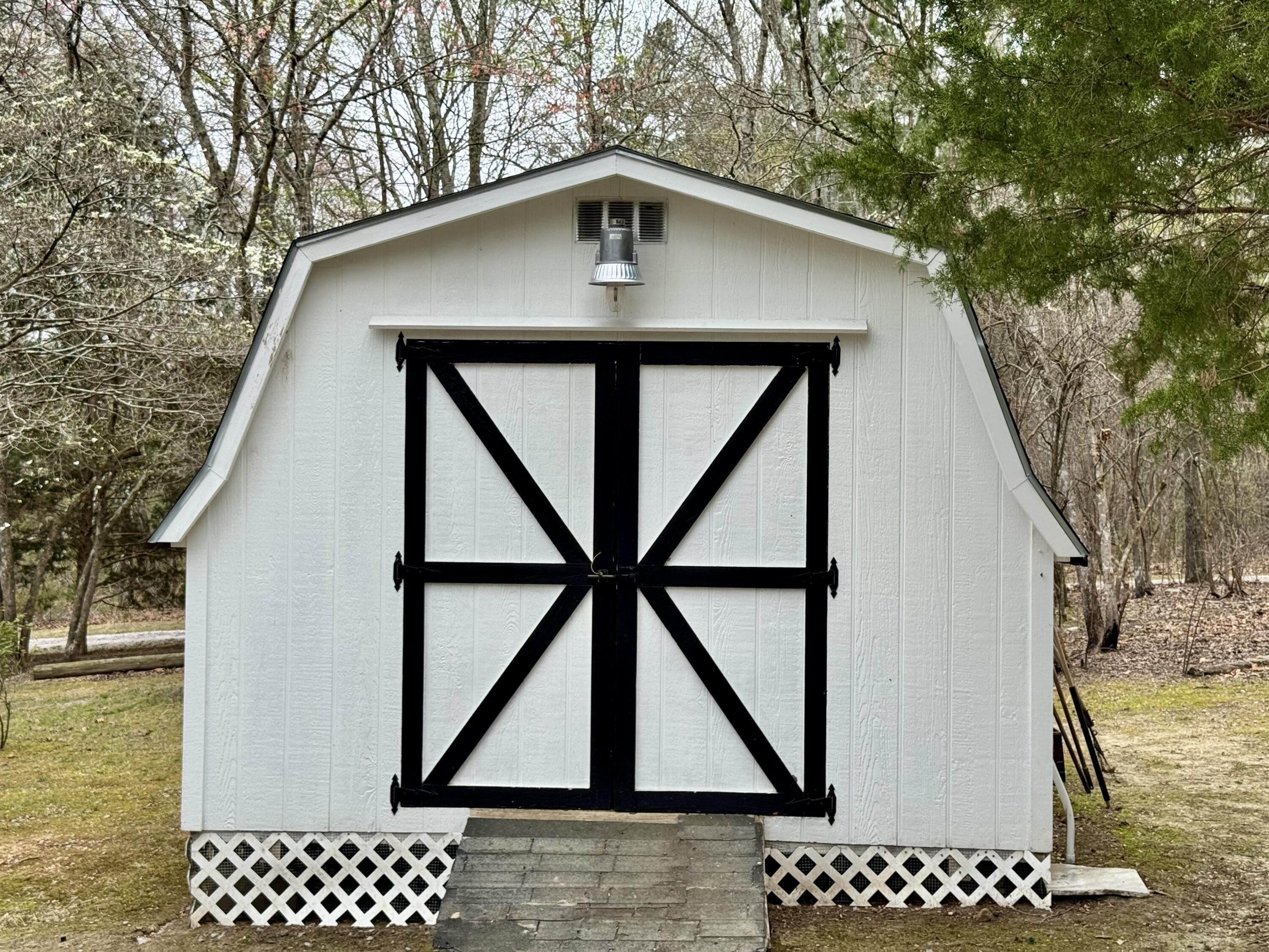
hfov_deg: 39.7
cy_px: 476
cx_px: 634
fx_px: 1760
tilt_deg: -1.0
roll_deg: -0.6
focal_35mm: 48
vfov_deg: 30.3
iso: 64
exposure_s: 1/854
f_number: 1.78
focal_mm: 6.76
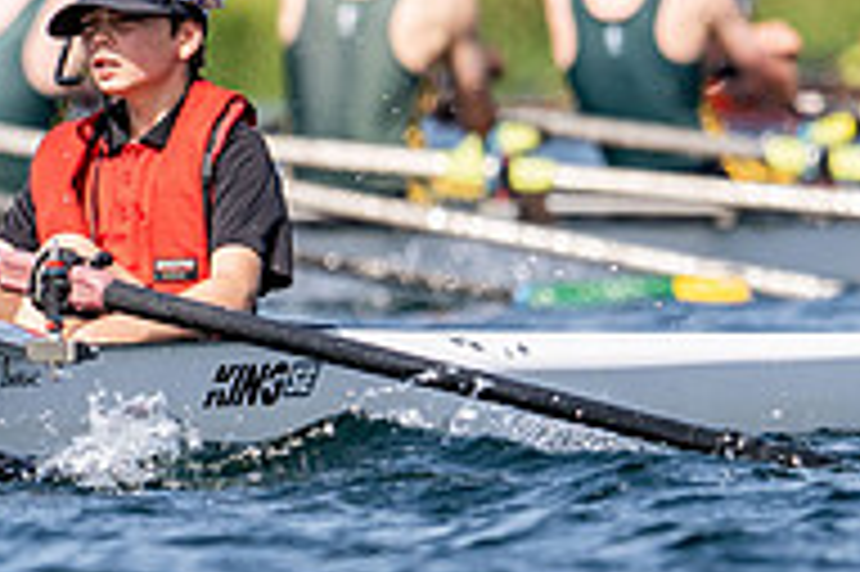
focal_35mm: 1818
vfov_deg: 0.8
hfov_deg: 1.1
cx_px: 14
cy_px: 207
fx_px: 43392
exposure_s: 1/2500
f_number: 4.5
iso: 200
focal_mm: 400
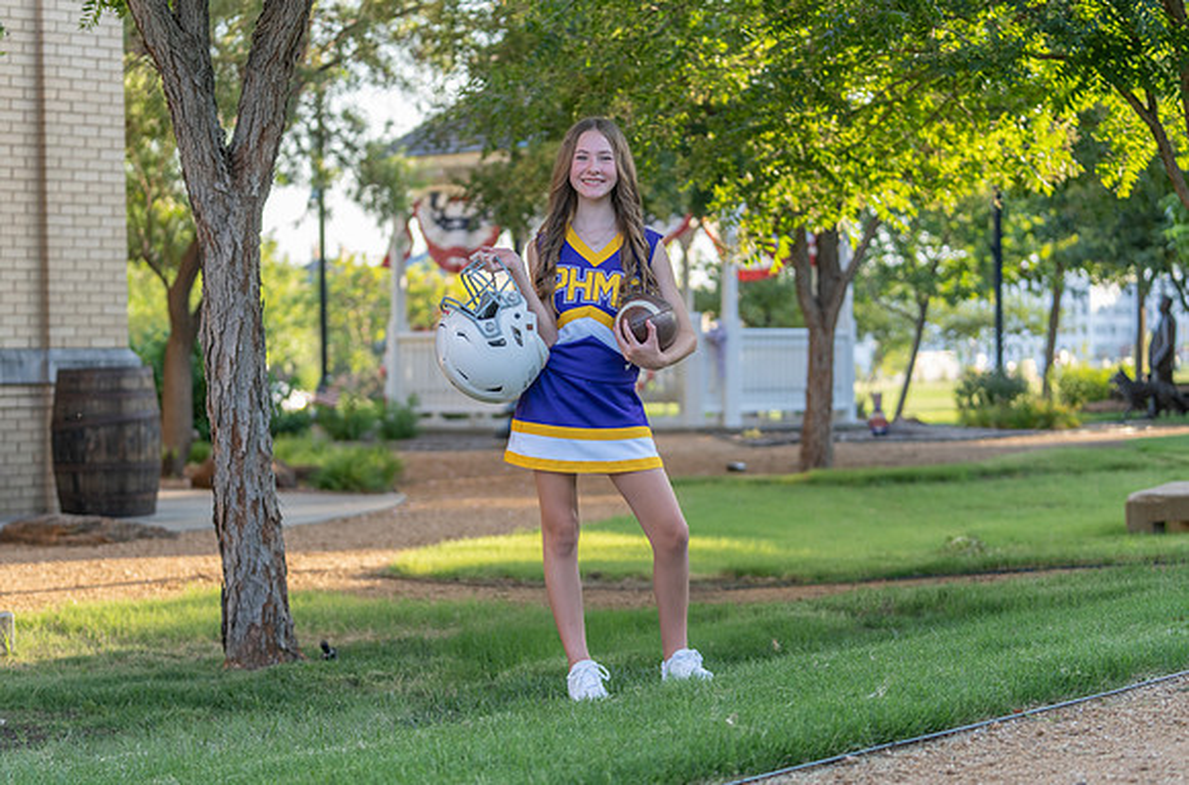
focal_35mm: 82
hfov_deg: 24.9
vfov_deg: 16.6
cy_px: 430
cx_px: 547
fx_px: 2693
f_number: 2.8
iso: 200
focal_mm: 70
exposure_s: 1/320
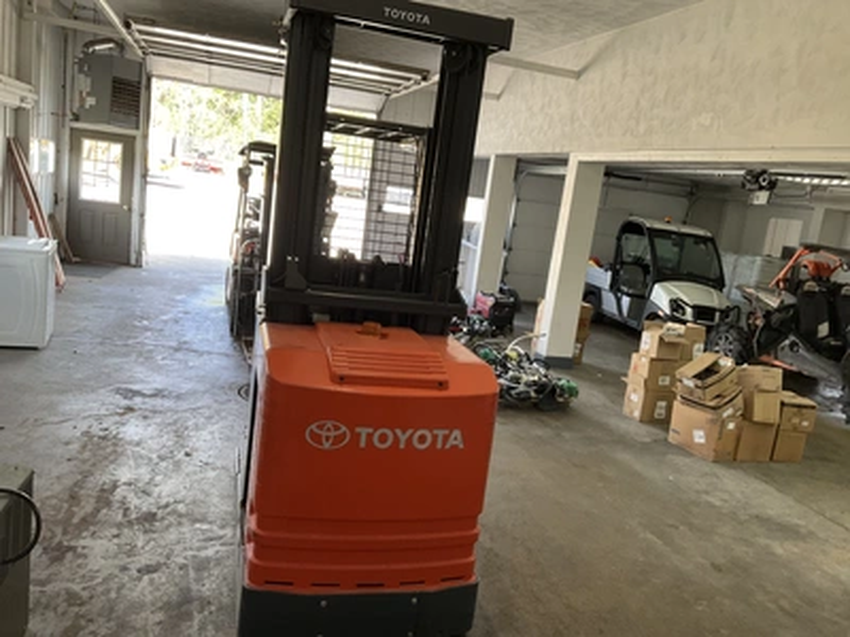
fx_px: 712
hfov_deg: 61.7
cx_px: 425
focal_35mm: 29
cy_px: 318
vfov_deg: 48.2
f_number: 1.8
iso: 64
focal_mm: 3
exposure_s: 1/120
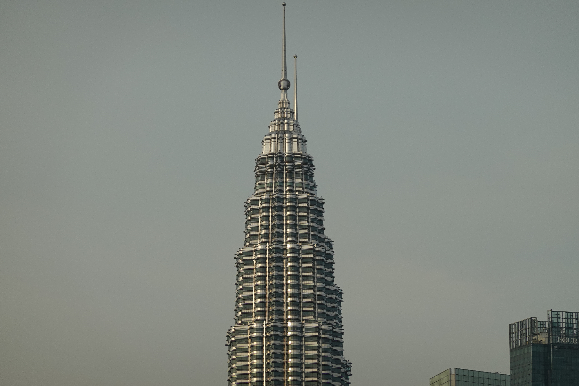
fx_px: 3216
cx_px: 290
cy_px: 193
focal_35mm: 200
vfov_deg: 6.9
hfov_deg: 10.3
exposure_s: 1/125
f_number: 6.3
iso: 160
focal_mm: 72
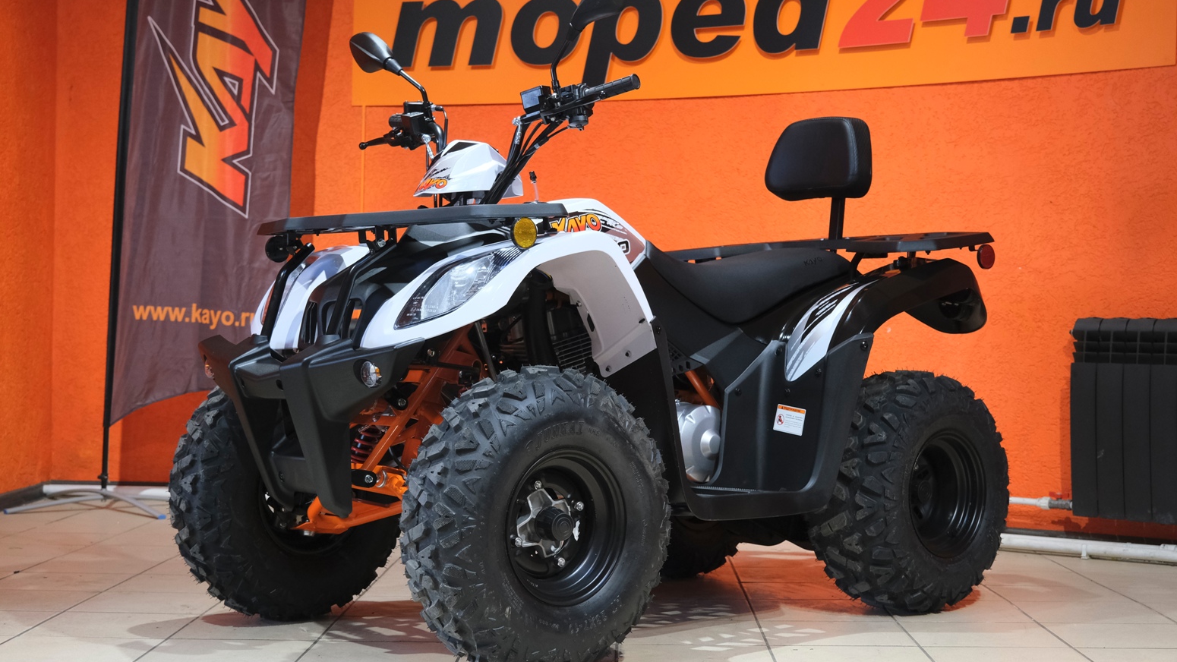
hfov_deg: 39.2
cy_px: 322
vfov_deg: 22.6
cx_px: 601
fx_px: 1654
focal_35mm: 53
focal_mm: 32.5
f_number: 4
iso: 1600
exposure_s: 1/80
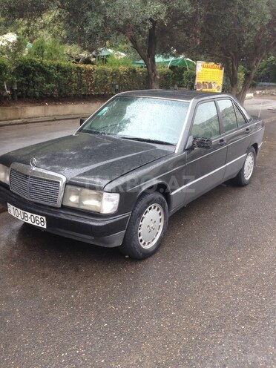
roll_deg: -3.1
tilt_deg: -12.9
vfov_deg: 55.4
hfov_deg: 42.9
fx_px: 351
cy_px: 184
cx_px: 138
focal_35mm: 33
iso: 50
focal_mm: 4.12
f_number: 2.4
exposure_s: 1/258
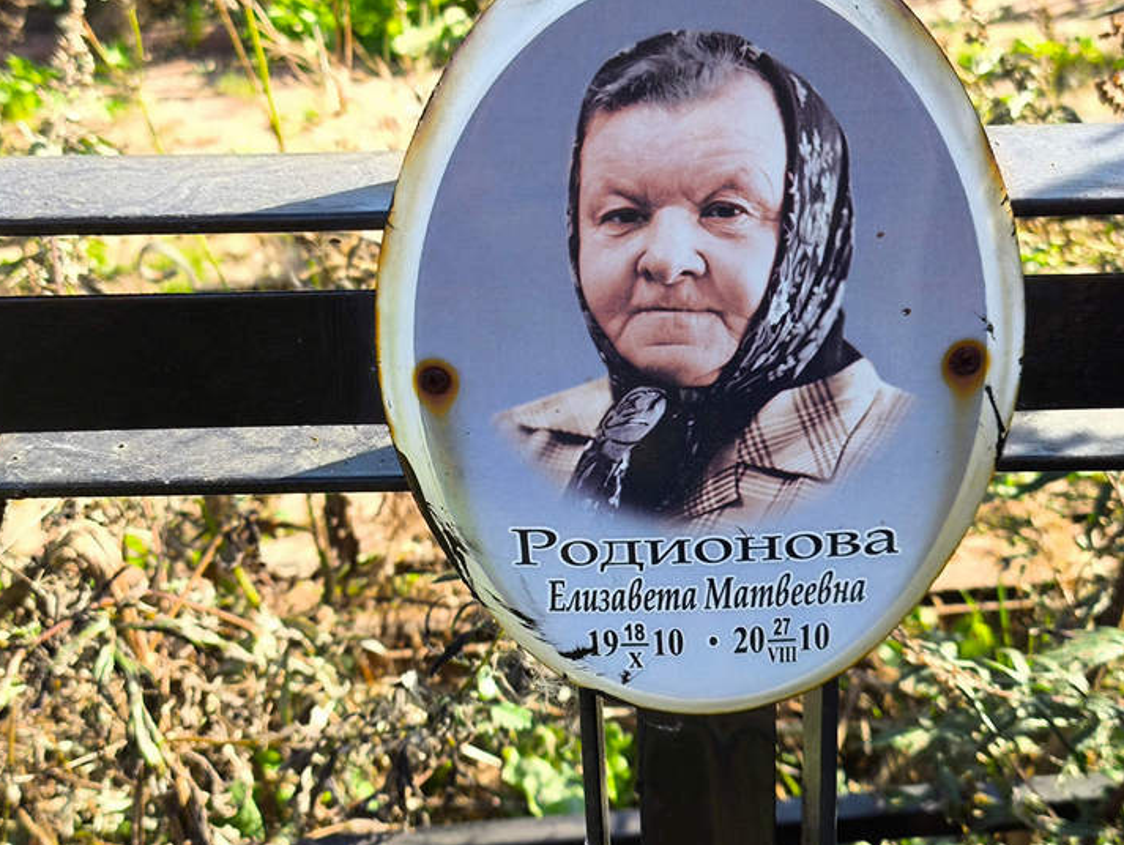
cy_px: 445
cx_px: 595
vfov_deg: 26.1
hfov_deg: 34.3
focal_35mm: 56
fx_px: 1820
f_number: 1.7
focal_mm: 4.71
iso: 50
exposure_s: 1/306
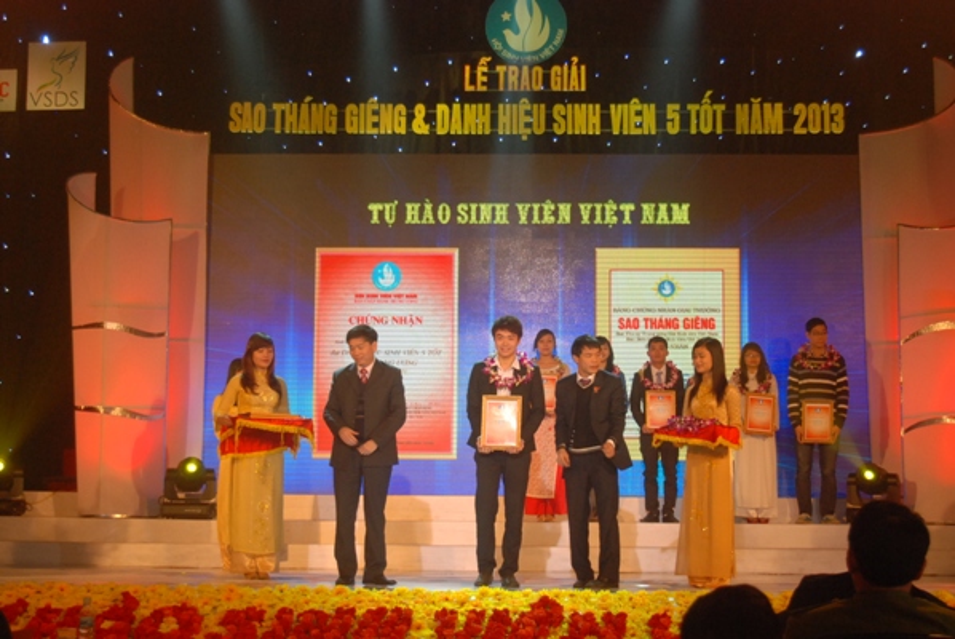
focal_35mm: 68
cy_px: 320
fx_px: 1792
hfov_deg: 29.8
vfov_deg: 20.2
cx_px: 478
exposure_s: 1/80
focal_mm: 45
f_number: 5.3
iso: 800
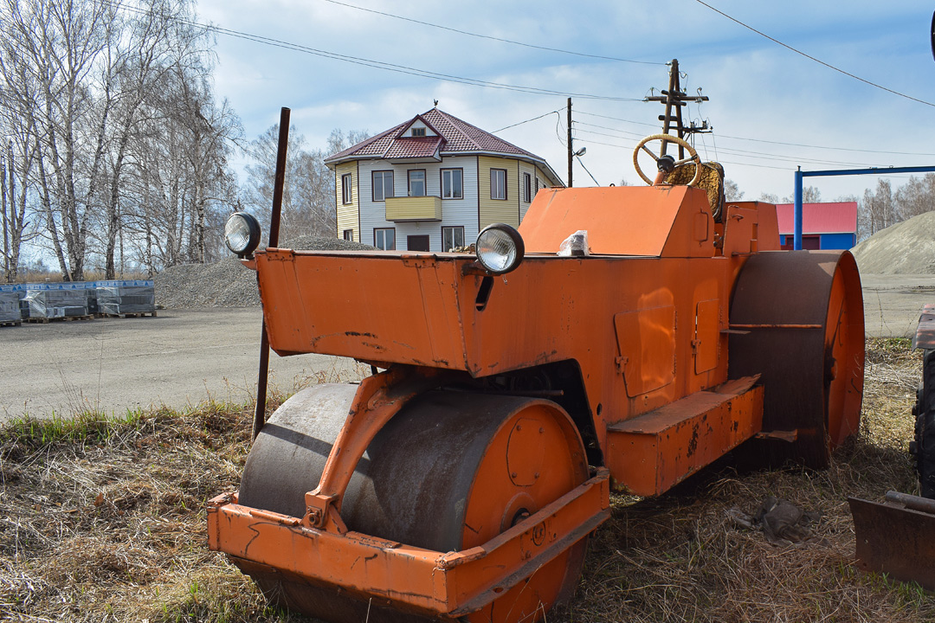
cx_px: 511
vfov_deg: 43.6
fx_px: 779
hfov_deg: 61.8
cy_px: 339
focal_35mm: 30
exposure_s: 1/320
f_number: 9
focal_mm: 18
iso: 200
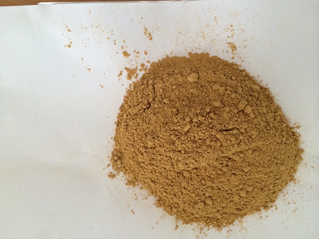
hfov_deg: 60.0
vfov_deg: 46.8
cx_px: 160
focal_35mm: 30
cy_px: 120
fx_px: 276
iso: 250
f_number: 2.2
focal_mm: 4.12
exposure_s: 1/30
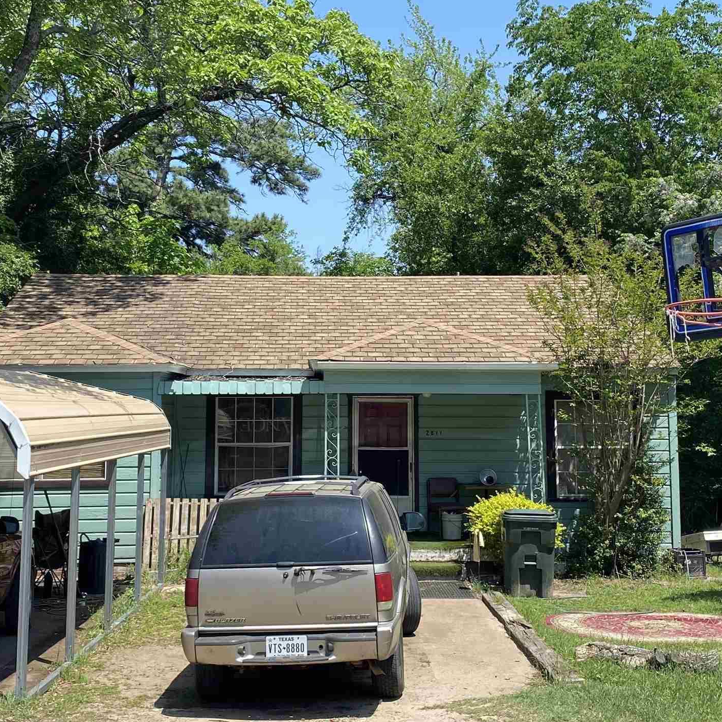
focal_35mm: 50
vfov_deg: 34.0
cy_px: 302
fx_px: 1180
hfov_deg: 34.0
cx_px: 350
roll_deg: -0.3
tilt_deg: +5.1
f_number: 1.8
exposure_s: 1/1484
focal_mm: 4.25
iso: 32
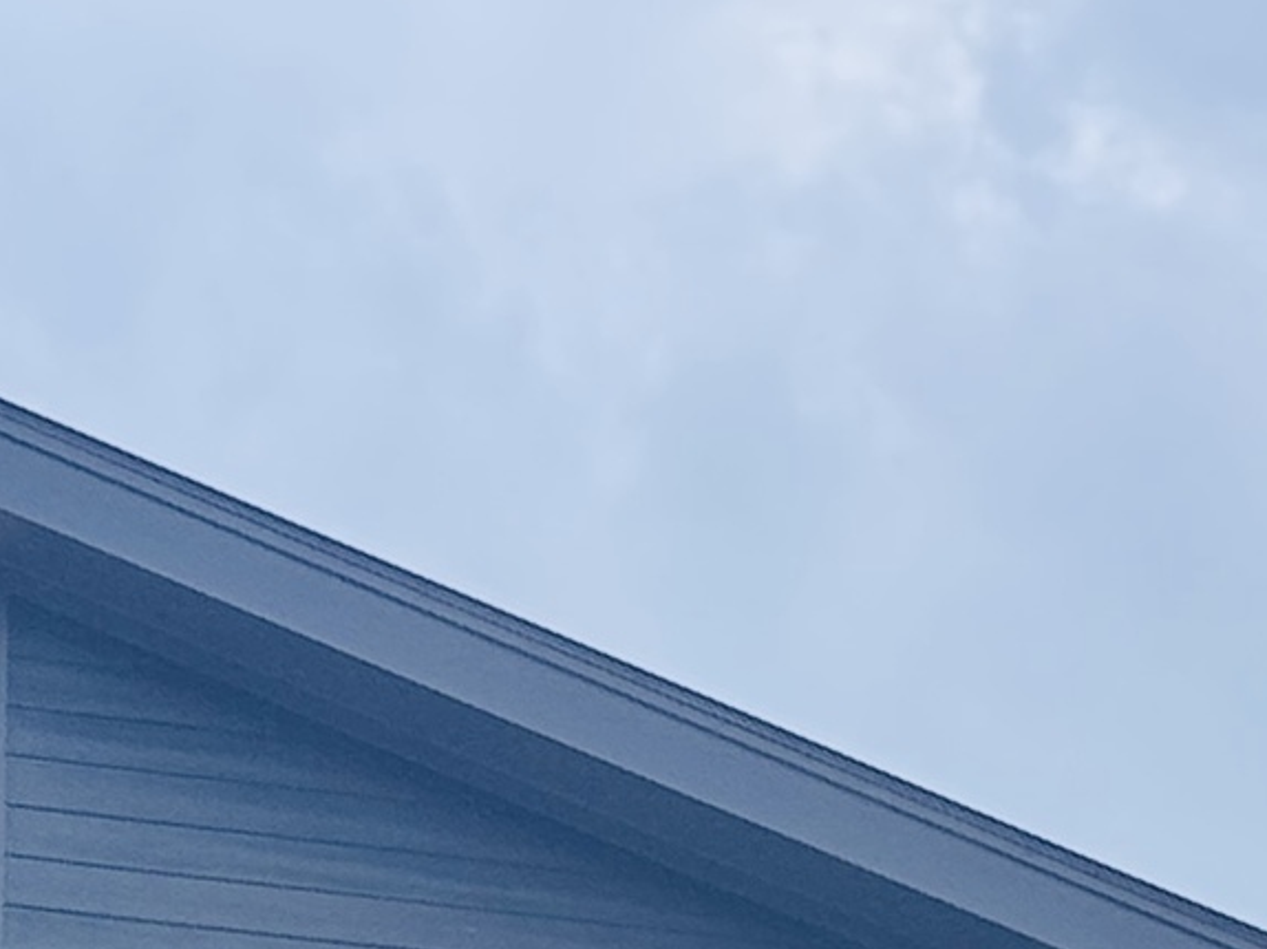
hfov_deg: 7.7
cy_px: 2326
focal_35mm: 257
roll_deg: -0.3
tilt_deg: +6.1
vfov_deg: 5.6
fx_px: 9403
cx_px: 627
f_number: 1.78
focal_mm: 6.76
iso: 64
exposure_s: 1/1637
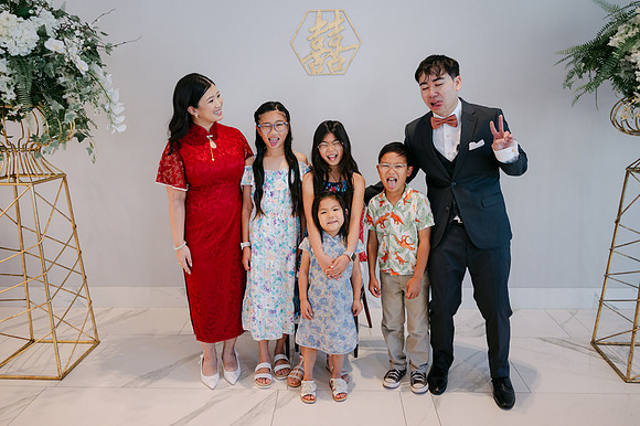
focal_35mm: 28
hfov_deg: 65.5
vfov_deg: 46.4
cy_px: 213
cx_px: 320
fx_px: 497
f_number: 4
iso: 800
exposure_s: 1/125
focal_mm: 28
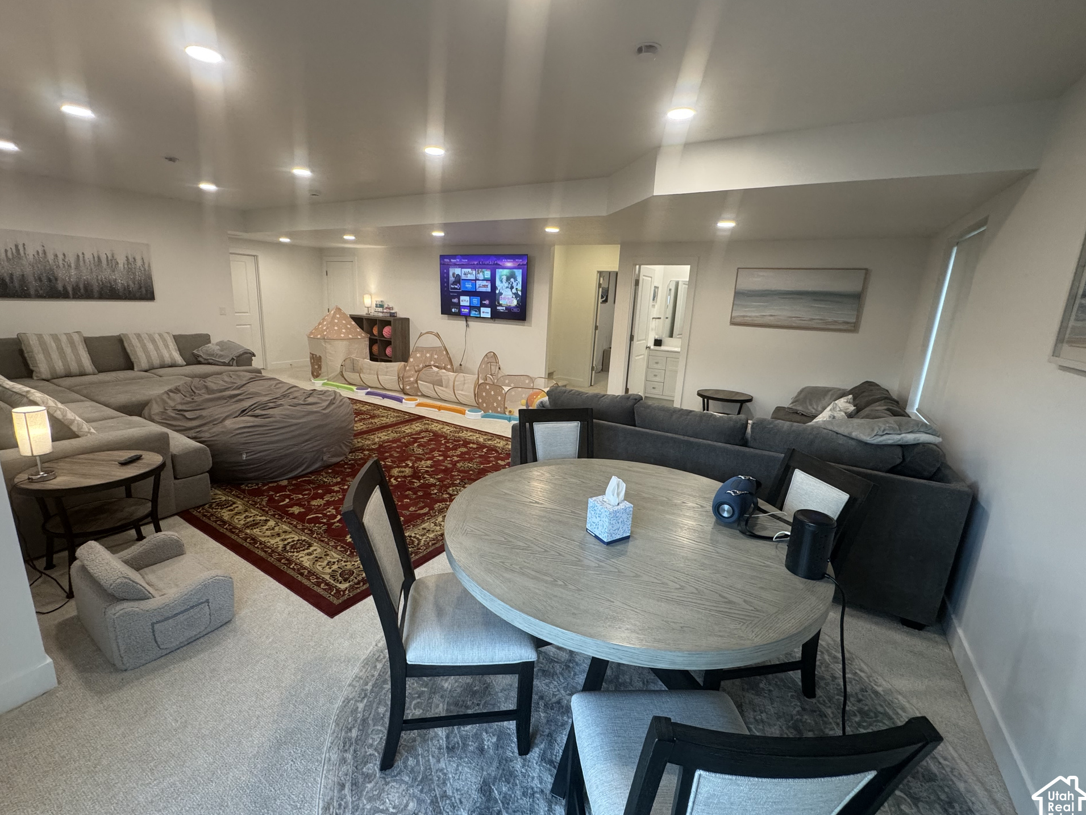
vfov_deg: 81.8
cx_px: 525
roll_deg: -2.6
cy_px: 408
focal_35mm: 15
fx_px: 471
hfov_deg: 98.1
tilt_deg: -14.0
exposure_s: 1/120
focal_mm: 2.22
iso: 250
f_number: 2.2
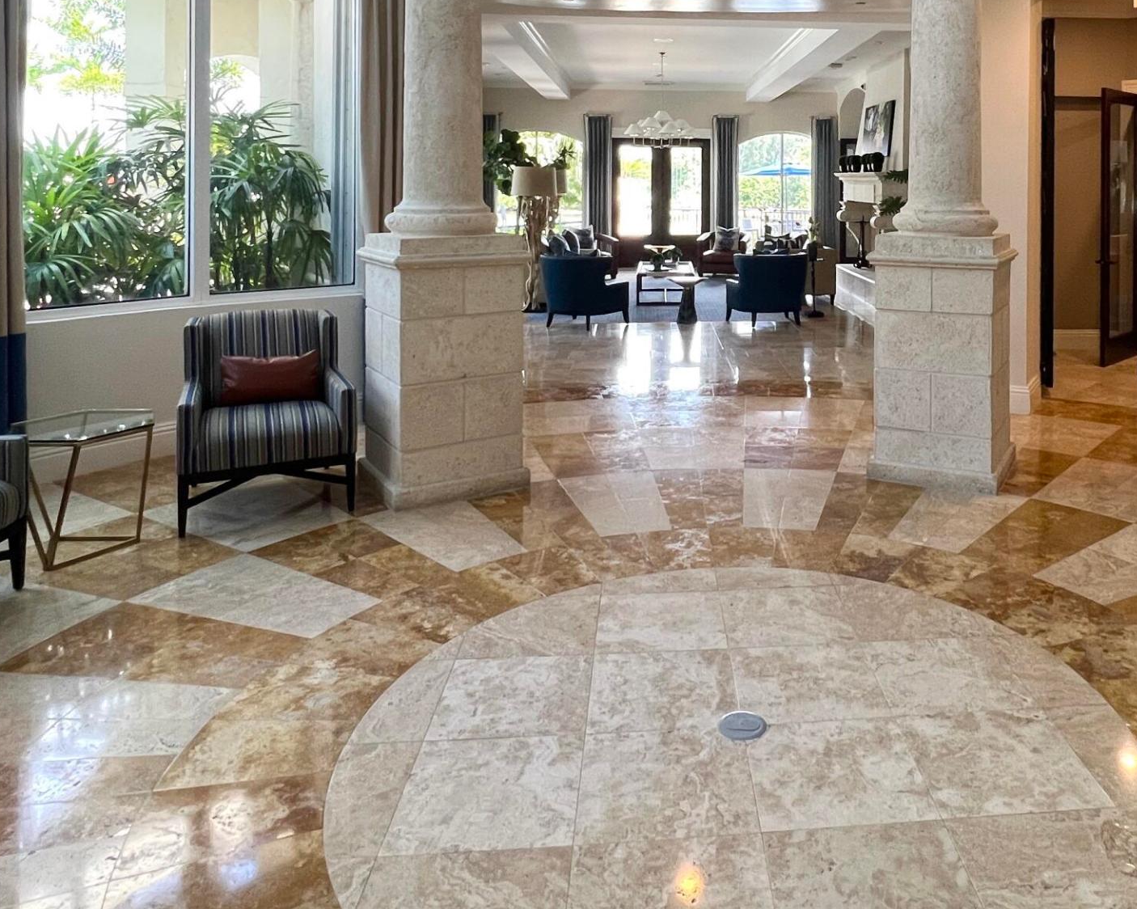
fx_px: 875
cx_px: 739
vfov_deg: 51.7
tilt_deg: +0.4
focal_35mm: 26
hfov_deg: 64.7
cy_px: 192
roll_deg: -0.4
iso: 200
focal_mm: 1.57
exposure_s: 1/120
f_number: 1.8
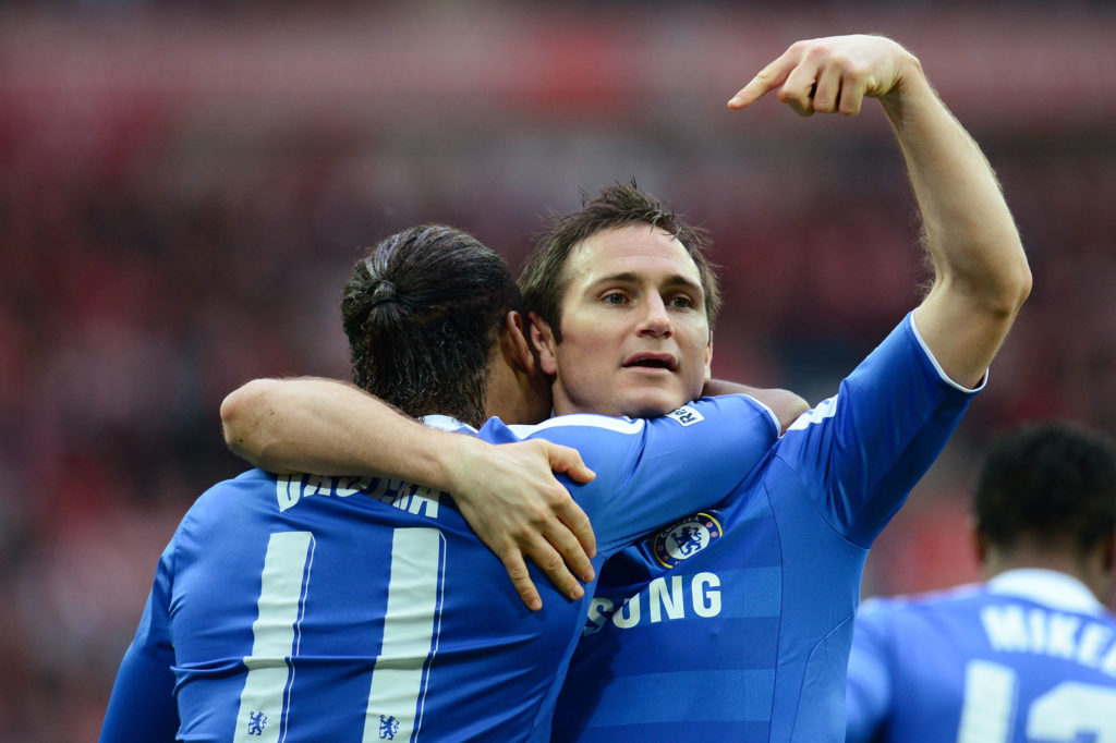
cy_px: 372
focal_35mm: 400
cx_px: 558
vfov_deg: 3.4
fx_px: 12395
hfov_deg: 5.2
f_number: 3.5
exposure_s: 1/1000
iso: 1250
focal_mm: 400
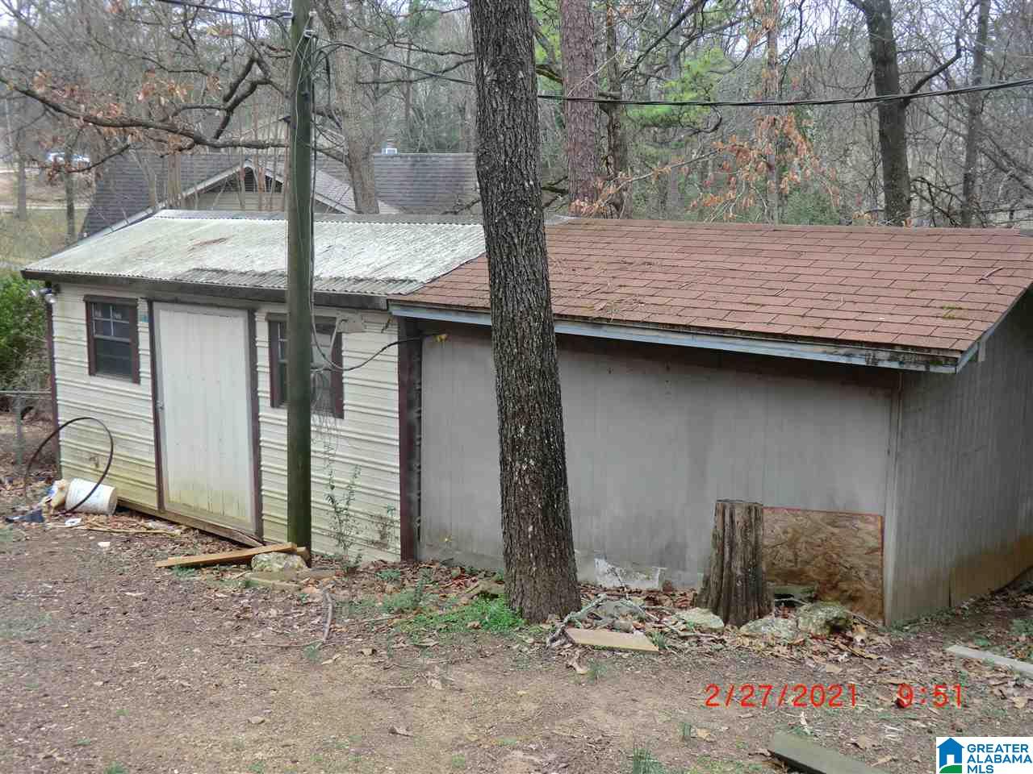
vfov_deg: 36.0
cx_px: 516
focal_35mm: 40
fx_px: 1194
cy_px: 387
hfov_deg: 46.8
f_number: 3.8
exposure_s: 1/60
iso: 64
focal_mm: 7.1
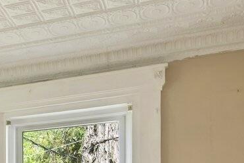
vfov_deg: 14.2
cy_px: 266
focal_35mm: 88
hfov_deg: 19.3
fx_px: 596
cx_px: -152
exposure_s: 1
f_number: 9
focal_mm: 16
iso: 64
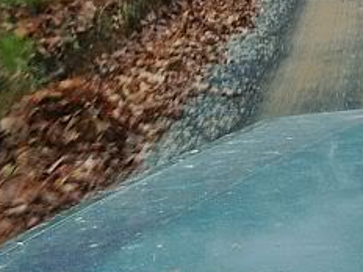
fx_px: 1374
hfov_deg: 15.0
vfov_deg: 10.8
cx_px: 255
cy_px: -166
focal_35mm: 131
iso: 100
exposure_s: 1/60
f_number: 3.9
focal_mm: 6.7
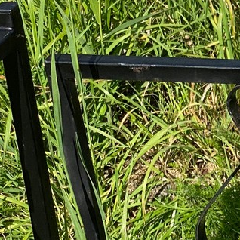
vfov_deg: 8.4
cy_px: 29
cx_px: 515
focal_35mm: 208
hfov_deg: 7.9
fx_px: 1632
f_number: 2
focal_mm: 6
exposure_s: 1/1453
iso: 20
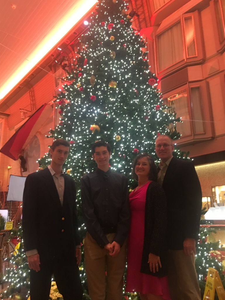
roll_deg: +2.3
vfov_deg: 59.9
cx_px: 112
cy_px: 146
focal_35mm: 30
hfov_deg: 46.8
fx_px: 260
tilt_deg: +14.9
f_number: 2.2
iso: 200
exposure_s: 1/15
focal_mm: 4.15
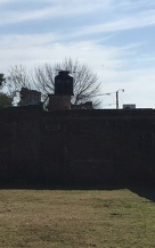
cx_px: 14
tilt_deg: -7.8
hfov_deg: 13.8
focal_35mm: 94
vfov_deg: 21.7
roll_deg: +0.4
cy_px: 208
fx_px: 636
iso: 32
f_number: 2.2
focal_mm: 4.15
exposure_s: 1/4950
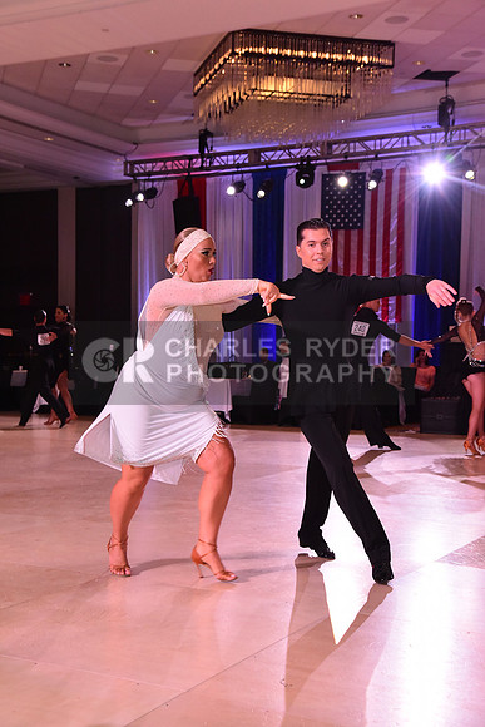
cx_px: 242
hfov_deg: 24.6
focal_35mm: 55
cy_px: 364
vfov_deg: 36.2
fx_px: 1111
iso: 2500
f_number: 6.3
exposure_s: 1/320
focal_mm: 55
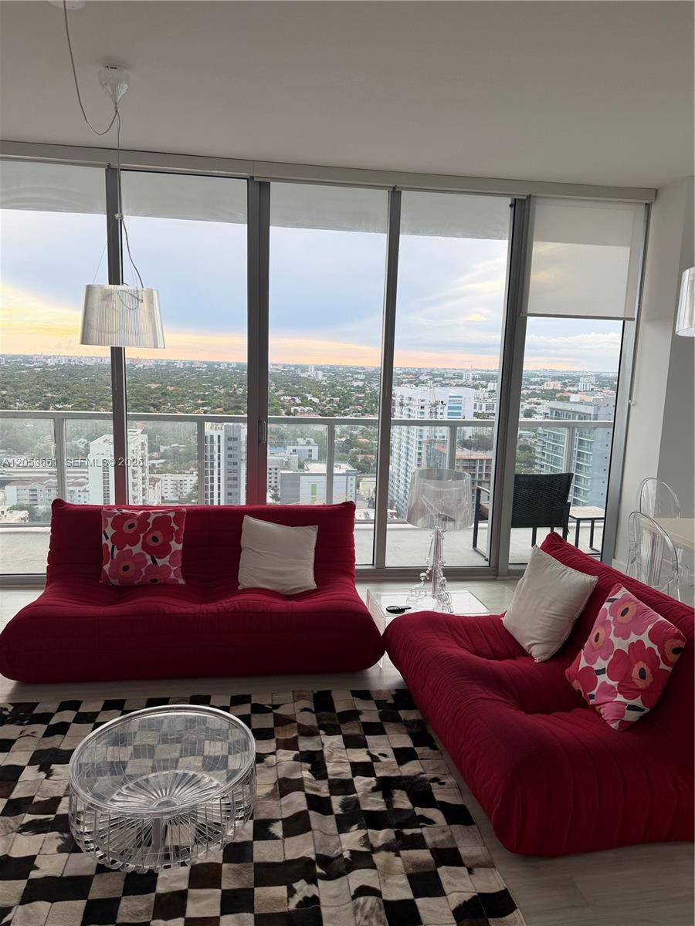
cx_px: 348
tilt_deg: -9.0
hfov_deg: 56.8
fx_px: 642
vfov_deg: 71.6
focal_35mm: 24
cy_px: 463
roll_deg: -2.0
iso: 80
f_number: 1.78
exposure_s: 1/612
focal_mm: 6.76
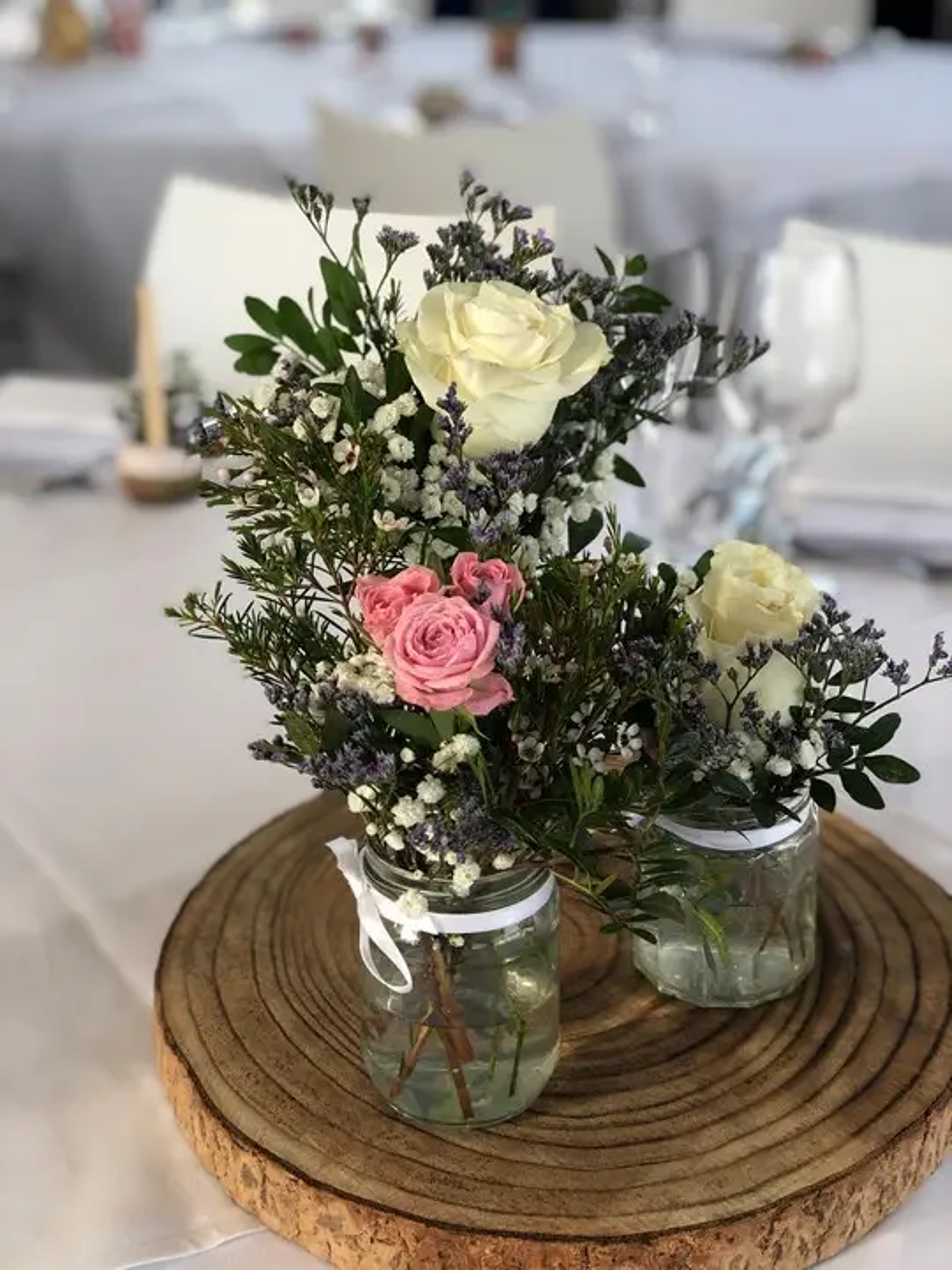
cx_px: 476
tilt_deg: -22.9
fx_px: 1907
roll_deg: +1.4
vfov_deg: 36.8
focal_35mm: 52
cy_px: 635
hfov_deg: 28.0
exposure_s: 1/50
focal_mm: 6
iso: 20
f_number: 2.4
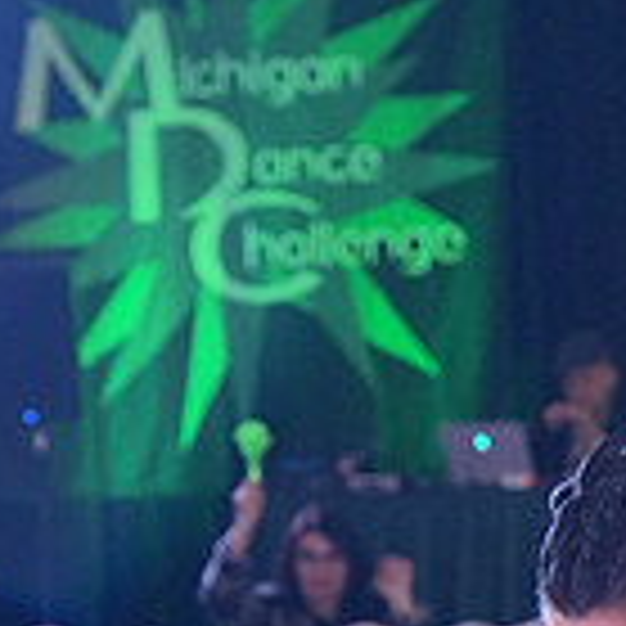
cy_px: 820
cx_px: 745
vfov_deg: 7.0
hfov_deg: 7.0
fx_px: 5095
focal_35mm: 249
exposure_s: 1/400
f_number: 4
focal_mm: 70
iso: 3200
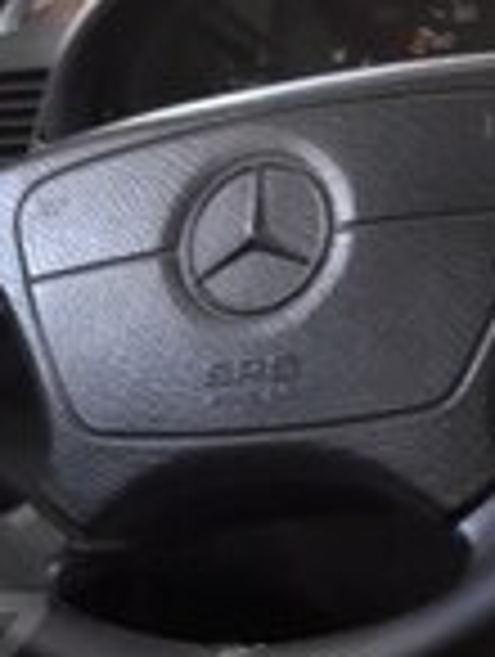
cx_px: -297
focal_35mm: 95
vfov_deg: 20.0
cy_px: 644
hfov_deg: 14.3
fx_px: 1806
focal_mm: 3.7
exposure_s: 1/33
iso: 160
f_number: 1.9
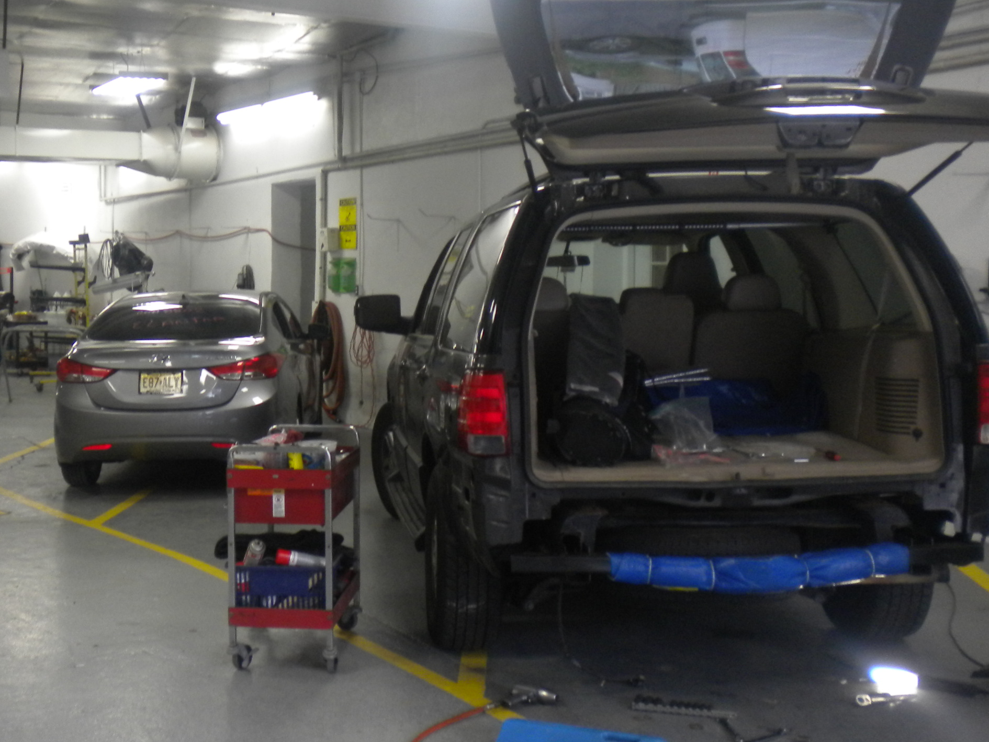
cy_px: 348
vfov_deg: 30.3
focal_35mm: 48
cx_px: 322
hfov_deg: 39.1
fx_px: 1372
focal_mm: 6.3
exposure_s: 1/59
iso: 197
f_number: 3.1
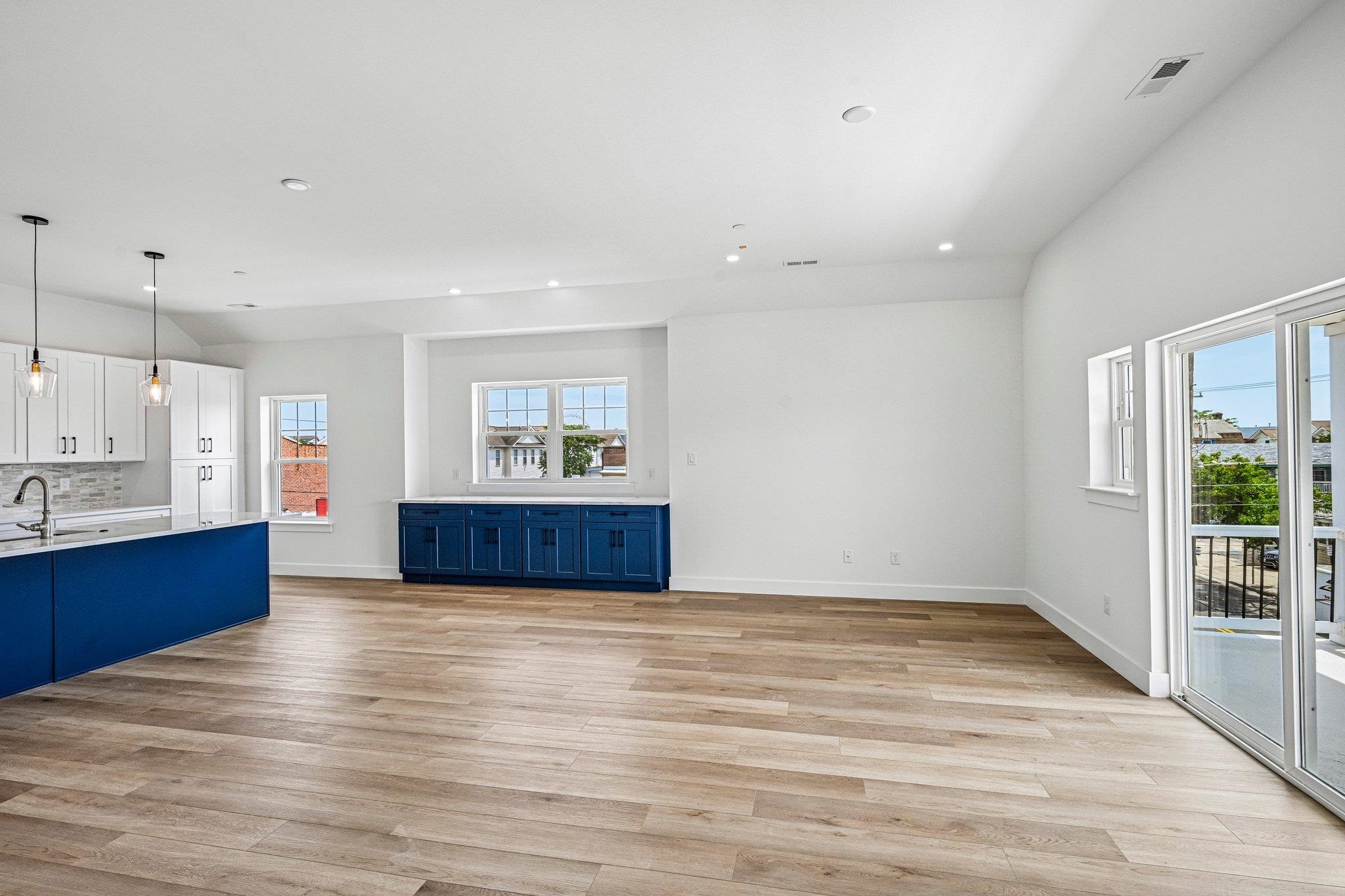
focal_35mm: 16
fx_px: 598
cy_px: 448
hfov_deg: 96.7
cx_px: 672
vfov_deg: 73.7
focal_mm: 16
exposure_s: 1/200
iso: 800
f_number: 8
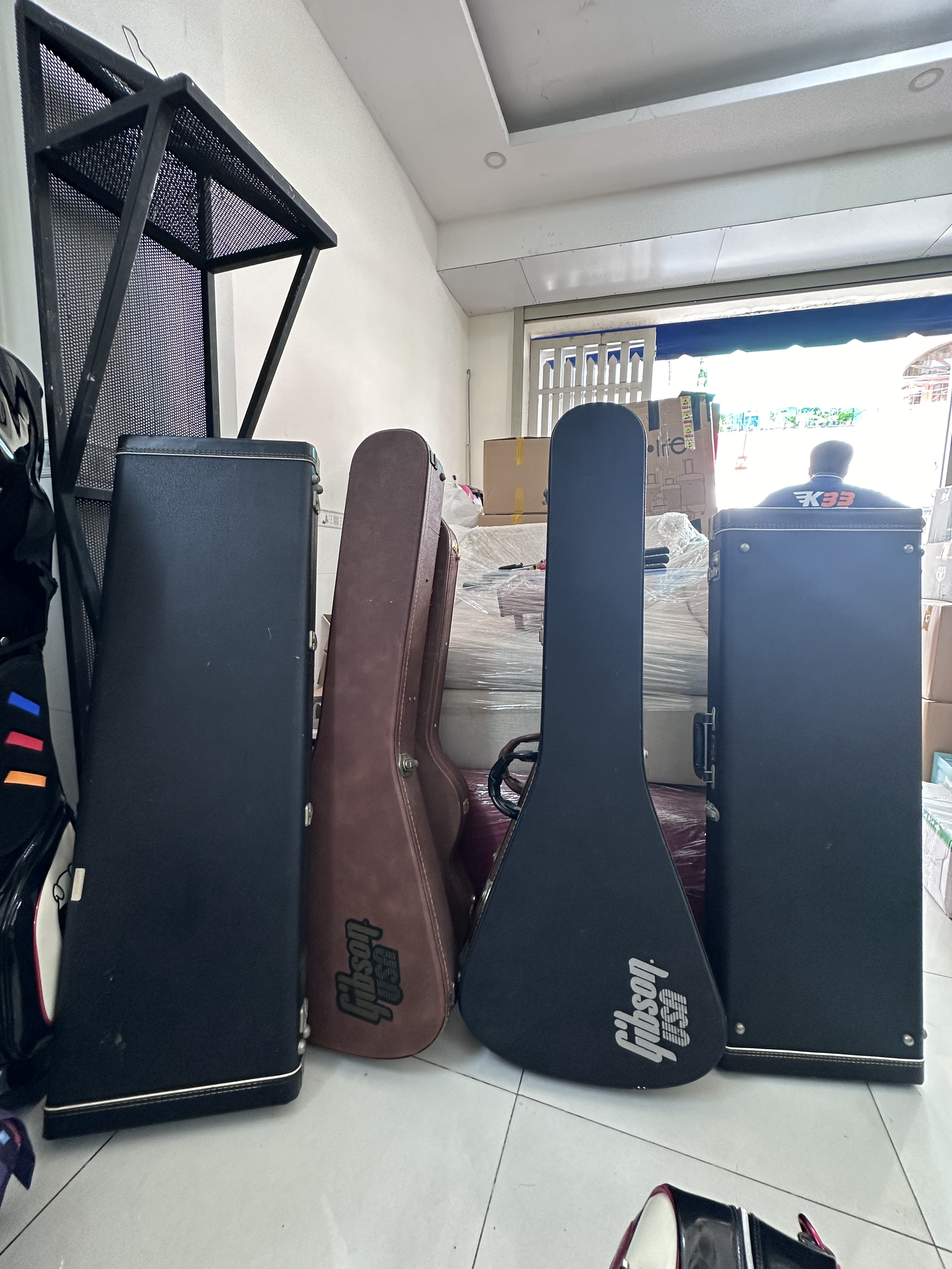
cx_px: 476
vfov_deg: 102.1
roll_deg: -1.9
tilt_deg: -6.8
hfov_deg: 85.7
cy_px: 634
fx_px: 513
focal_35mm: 14
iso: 160
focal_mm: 2.22
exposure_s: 1/50
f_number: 2.2
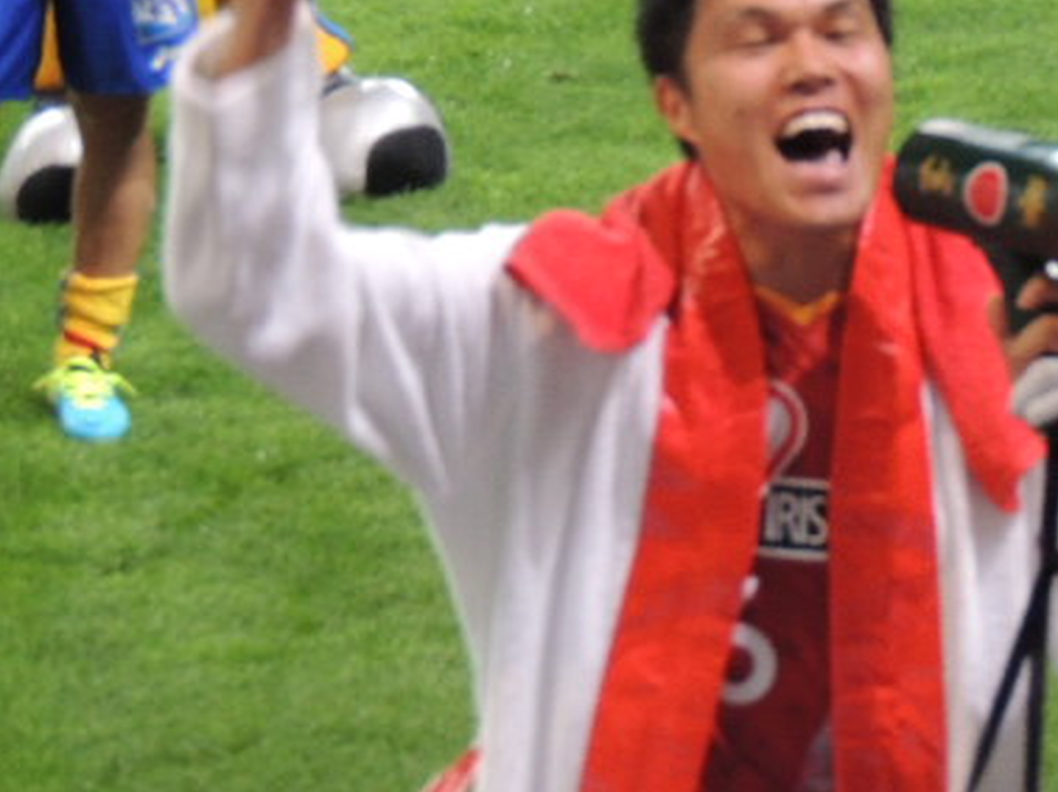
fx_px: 8797
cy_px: 257
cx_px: 848
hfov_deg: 6.9
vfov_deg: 5.2
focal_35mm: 288
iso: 800
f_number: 4.5
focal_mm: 30.3
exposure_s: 1/60
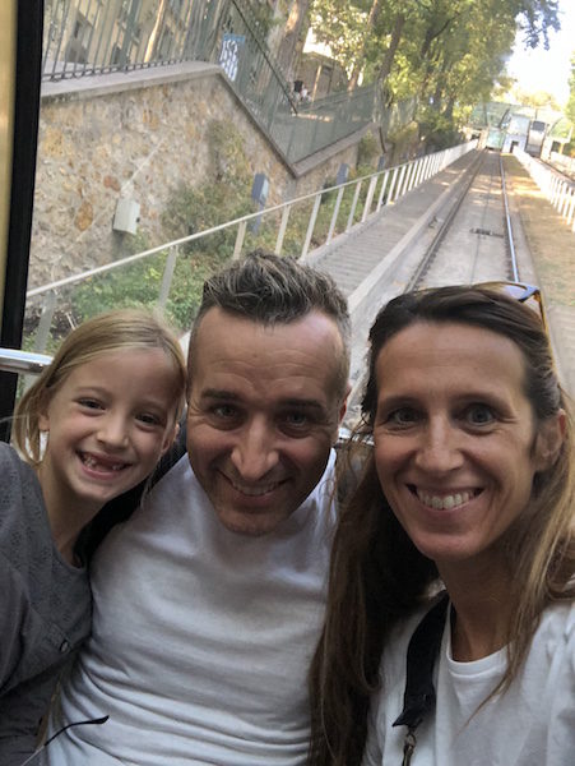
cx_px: 288
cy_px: 383
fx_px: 708
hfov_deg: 44.2
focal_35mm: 32
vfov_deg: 56.8
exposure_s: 1/120
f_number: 2.2
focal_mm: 2.87
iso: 64
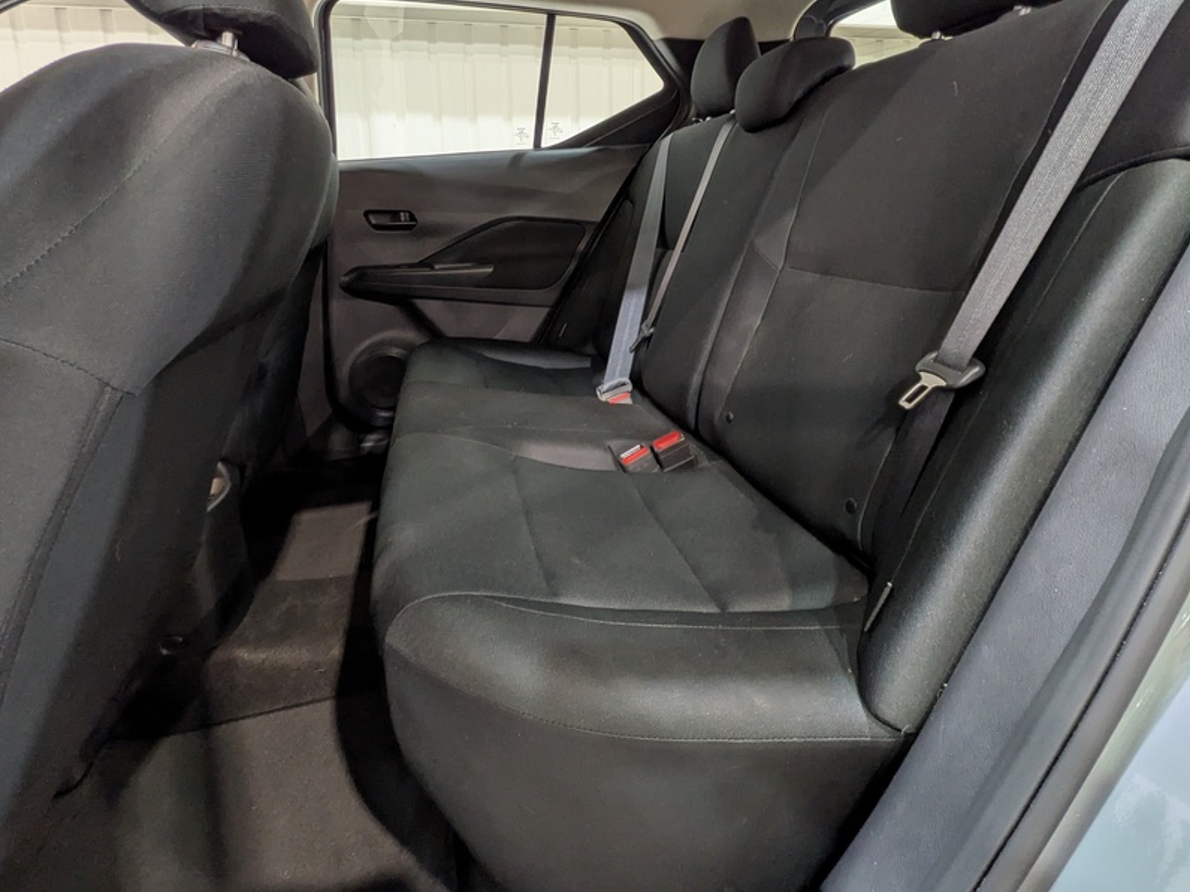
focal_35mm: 18
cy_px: 330
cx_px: 570
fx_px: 619
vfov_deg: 70.4
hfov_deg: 87.7
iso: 76
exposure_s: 1/24
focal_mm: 1.83
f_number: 2.2
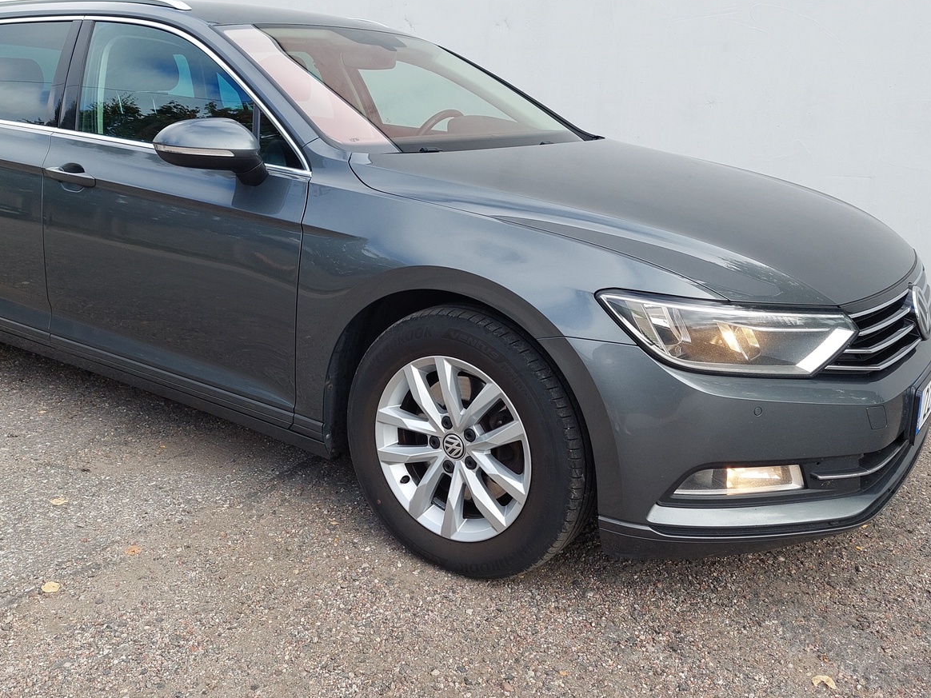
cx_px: 422
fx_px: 888
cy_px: 263
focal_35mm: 33
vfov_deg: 42.6
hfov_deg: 55.3
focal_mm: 5.23
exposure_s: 1/422
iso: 40
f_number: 1.8
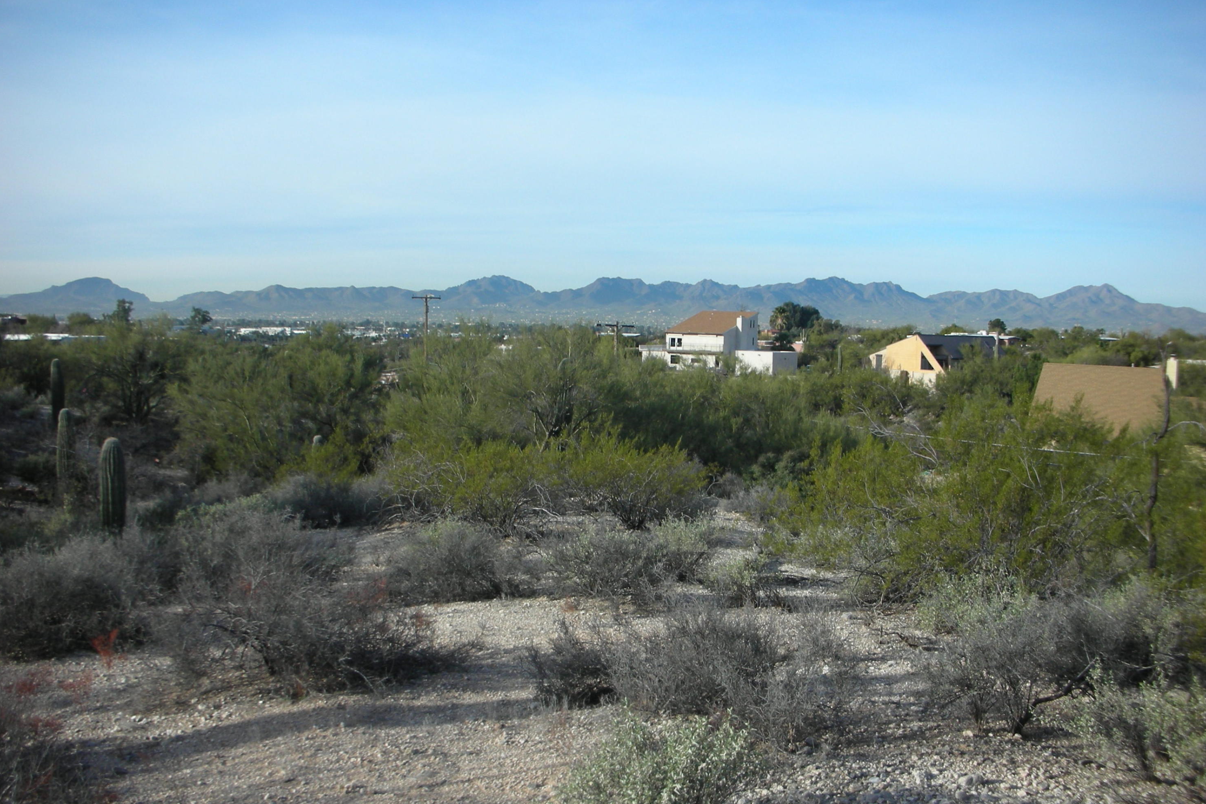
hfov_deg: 51.9
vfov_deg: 35.9
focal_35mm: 37
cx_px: 603
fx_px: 1239
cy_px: 434
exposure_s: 1/71
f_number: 8.5
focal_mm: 5.8
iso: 50
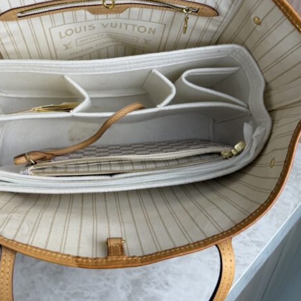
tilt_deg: -36.3
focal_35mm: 38
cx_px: 100
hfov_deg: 43.2
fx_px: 374
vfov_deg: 43.0
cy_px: 92
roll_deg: +1.9
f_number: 1.78
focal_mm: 6.76
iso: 64
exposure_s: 1/234
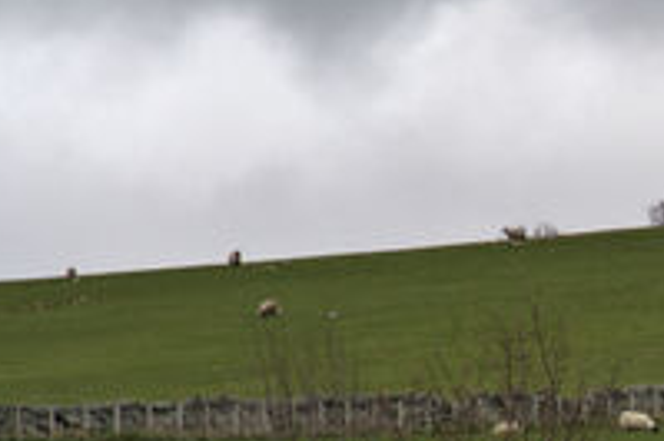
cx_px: 943
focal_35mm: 460
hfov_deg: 4.5
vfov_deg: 3.0
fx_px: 8477
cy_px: 545
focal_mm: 153
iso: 250
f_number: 11
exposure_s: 1/160
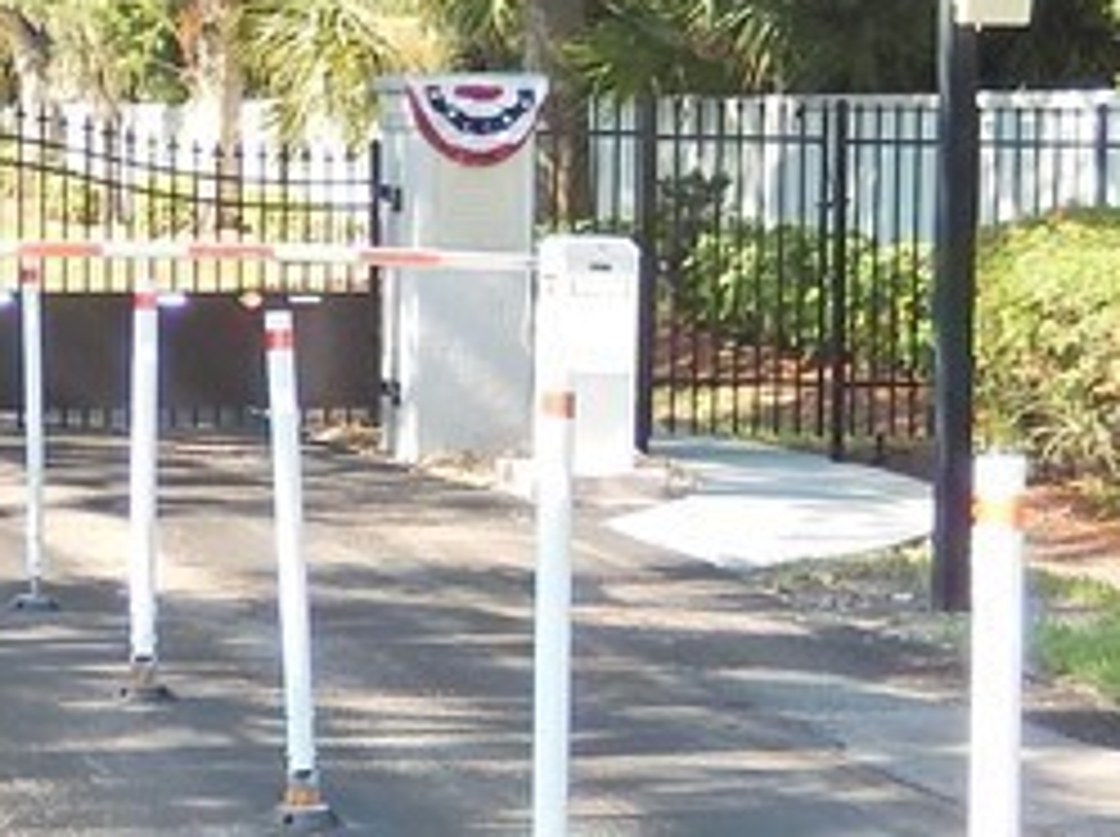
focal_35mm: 103
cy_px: 130
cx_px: -301
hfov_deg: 18.0
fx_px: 3328
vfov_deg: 14.2
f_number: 3.4
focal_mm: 4.5
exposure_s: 1/320
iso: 125
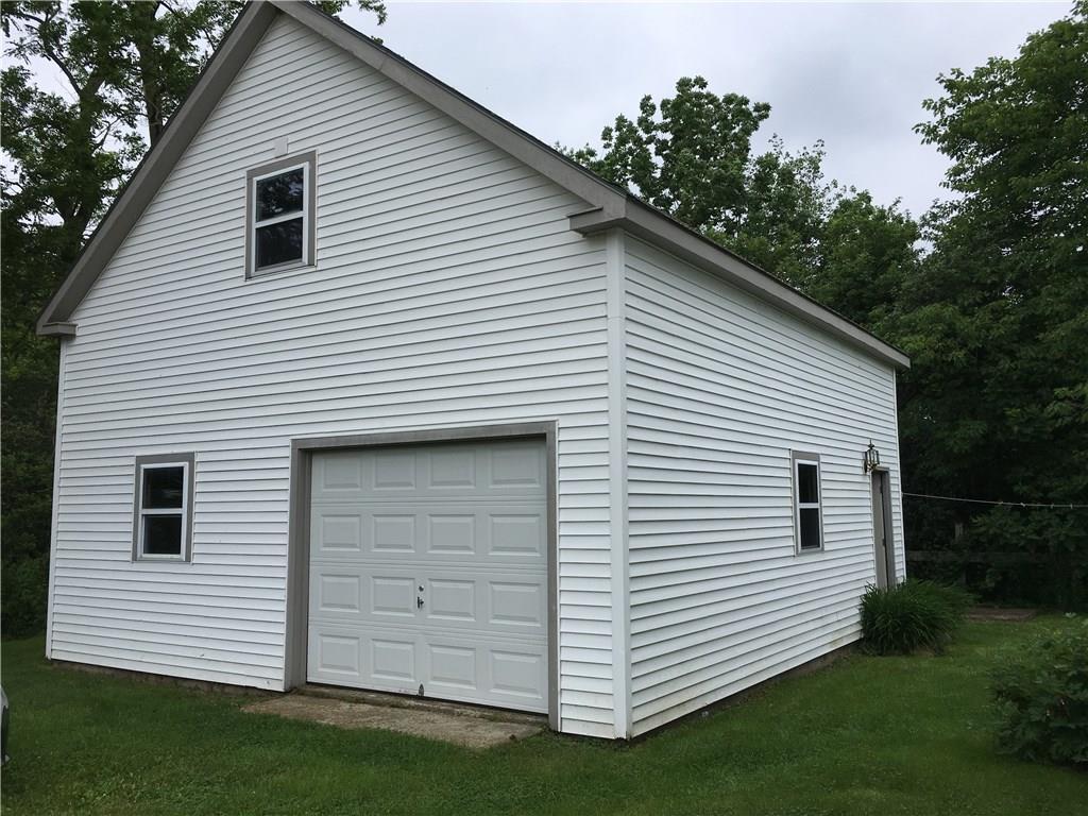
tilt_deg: +5.0
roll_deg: +0.0
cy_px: 408
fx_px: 911
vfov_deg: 48.2
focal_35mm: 29
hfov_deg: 61.7
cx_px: 544
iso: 25
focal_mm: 4.15
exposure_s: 1/950
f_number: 2.2
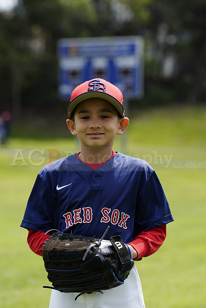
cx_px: 103
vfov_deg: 10.3
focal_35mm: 200
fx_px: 1716
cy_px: 154
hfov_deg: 6.9
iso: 100
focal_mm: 200
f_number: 6.3
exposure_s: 1/250
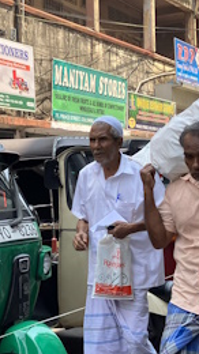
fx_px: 704
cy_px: 204
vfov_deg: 28.2
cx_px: 7
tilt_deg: +4.3
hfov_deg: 15.8
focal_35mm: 75
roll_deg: +0.2
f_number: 1.8
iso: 32
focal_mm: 3.99
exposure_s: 1/375
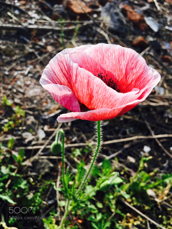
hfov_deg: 48.2
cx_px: 86
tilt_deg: -50.2
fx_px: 192
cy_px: 114
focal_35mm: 29
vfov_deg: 61.7
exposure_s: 1/1068
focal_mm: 4.15
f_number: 2.2
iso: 25
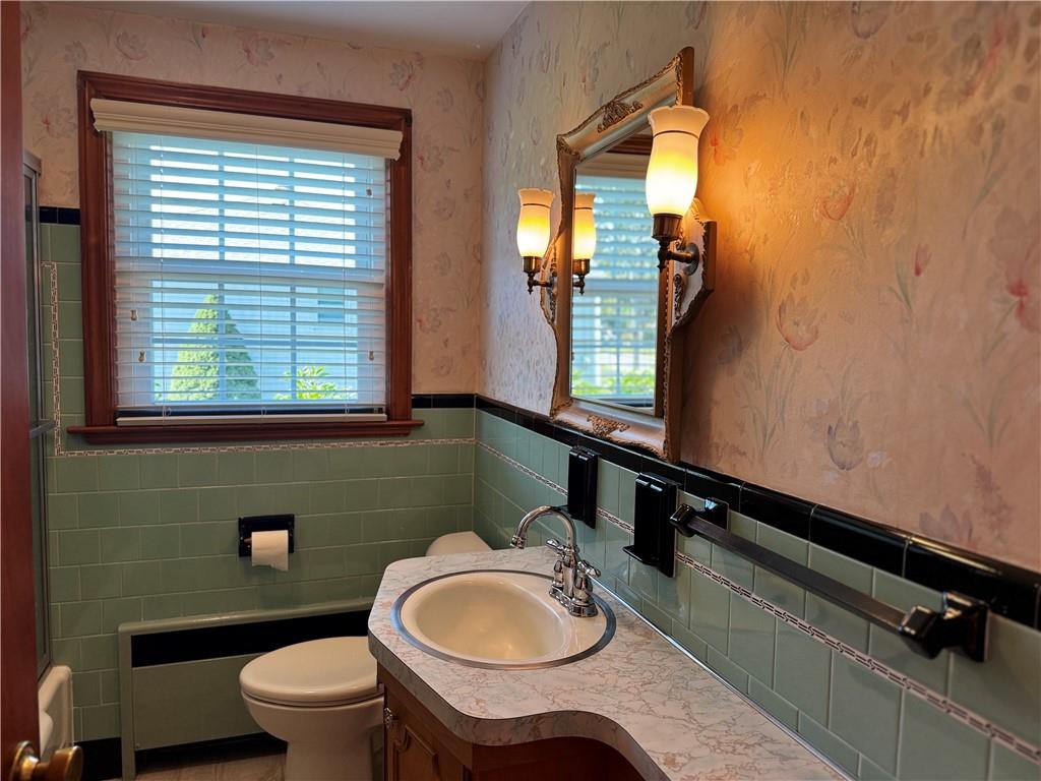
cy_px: 390
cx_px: 520
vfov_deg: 56.8
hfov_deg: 71.6
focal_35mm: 24
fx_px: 722
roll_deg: -1.5
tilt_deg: -5.1
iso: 100
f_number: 1.78
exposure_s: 1/120
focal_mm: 6.76
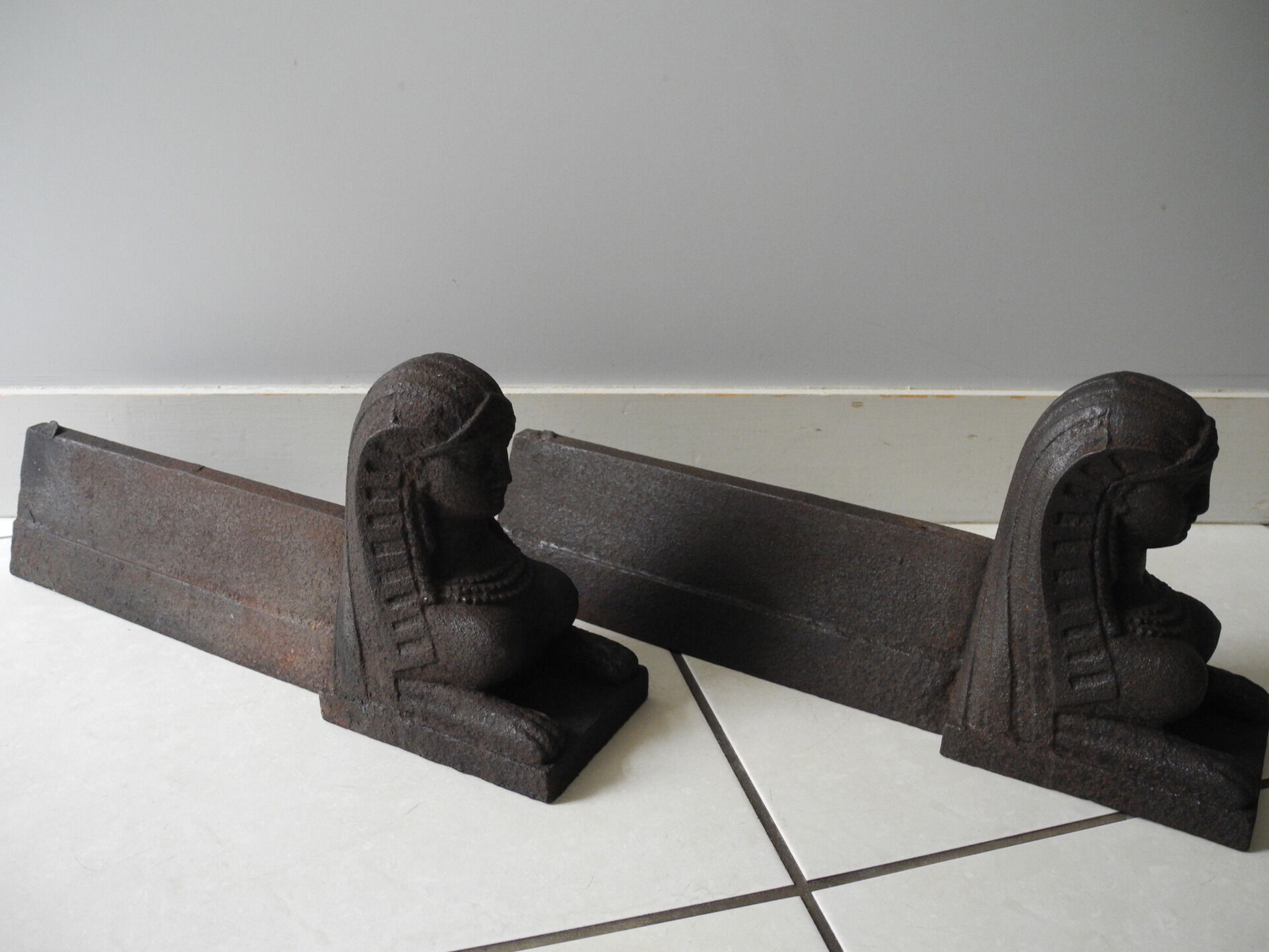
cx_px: 637
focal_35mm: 29
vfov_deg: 48.2
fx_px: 1063
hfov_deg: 61.7
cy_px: 475
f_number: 2.8
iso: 400
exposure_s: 1/11.8
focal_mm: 6
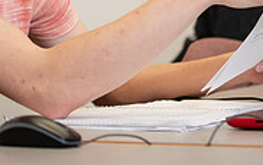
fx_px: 1743
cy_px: -63
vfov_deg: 5.4
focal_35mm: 243
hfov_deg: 8.6
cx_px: 101
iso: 640
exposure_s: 1/200
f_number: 3.2
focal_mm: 75
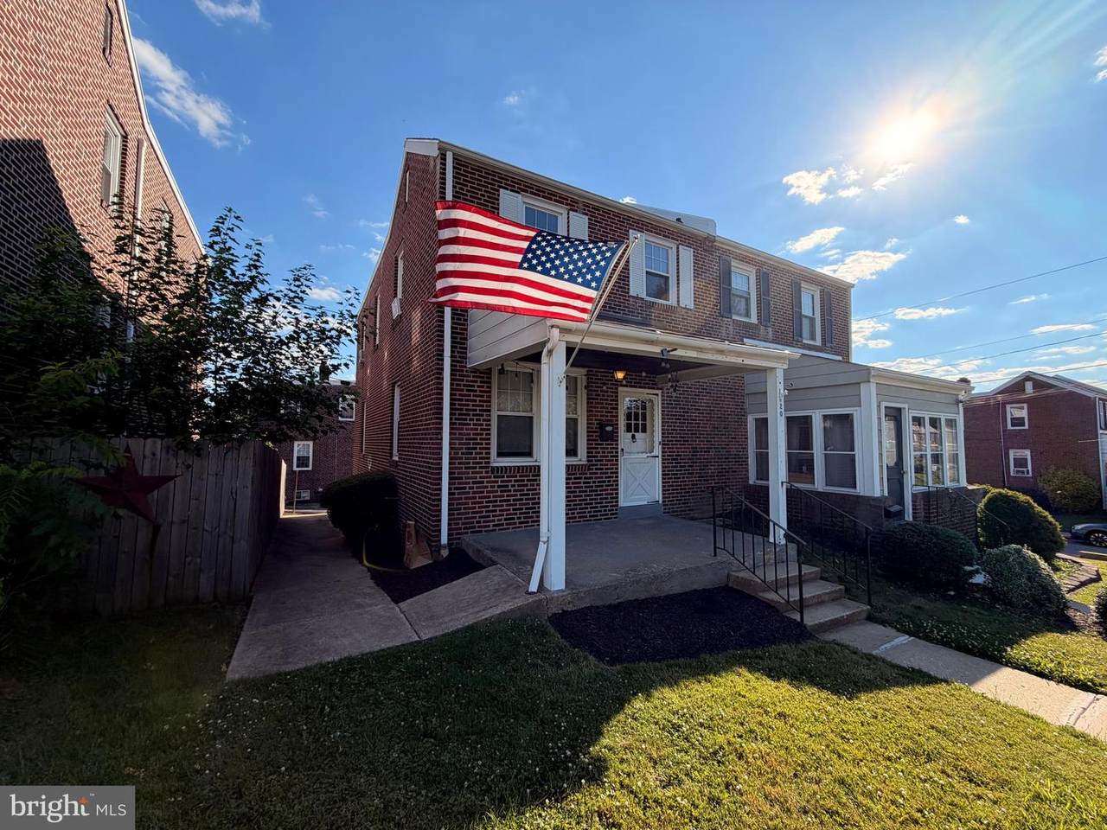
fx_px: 448
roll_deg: -0.6
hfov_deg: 102.1
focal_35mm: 14
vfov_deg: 85.7
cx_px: 554
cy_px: 415
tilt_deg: +3.6
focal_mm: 2.22
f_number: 2.2
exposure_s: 1/770
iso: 32
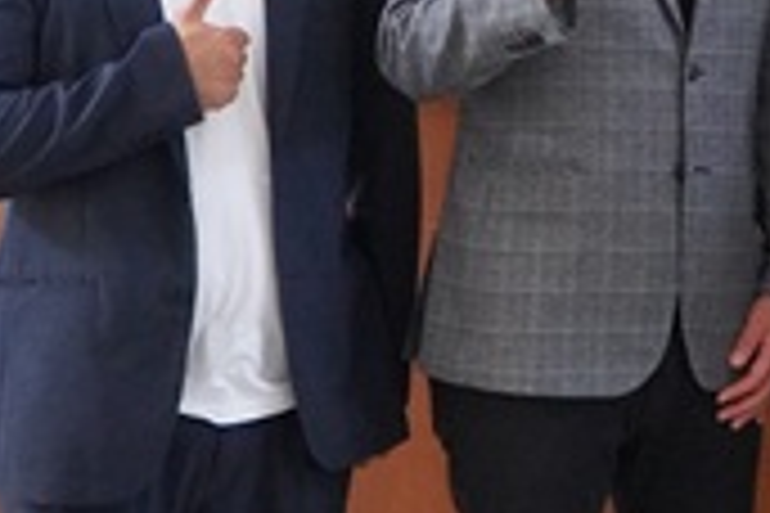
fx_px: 2583
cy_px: -122
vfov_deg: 11.1
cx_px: 914
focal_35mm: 121
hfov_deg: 16.3
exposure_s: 1/160
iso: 6400
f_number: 4
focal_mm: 23
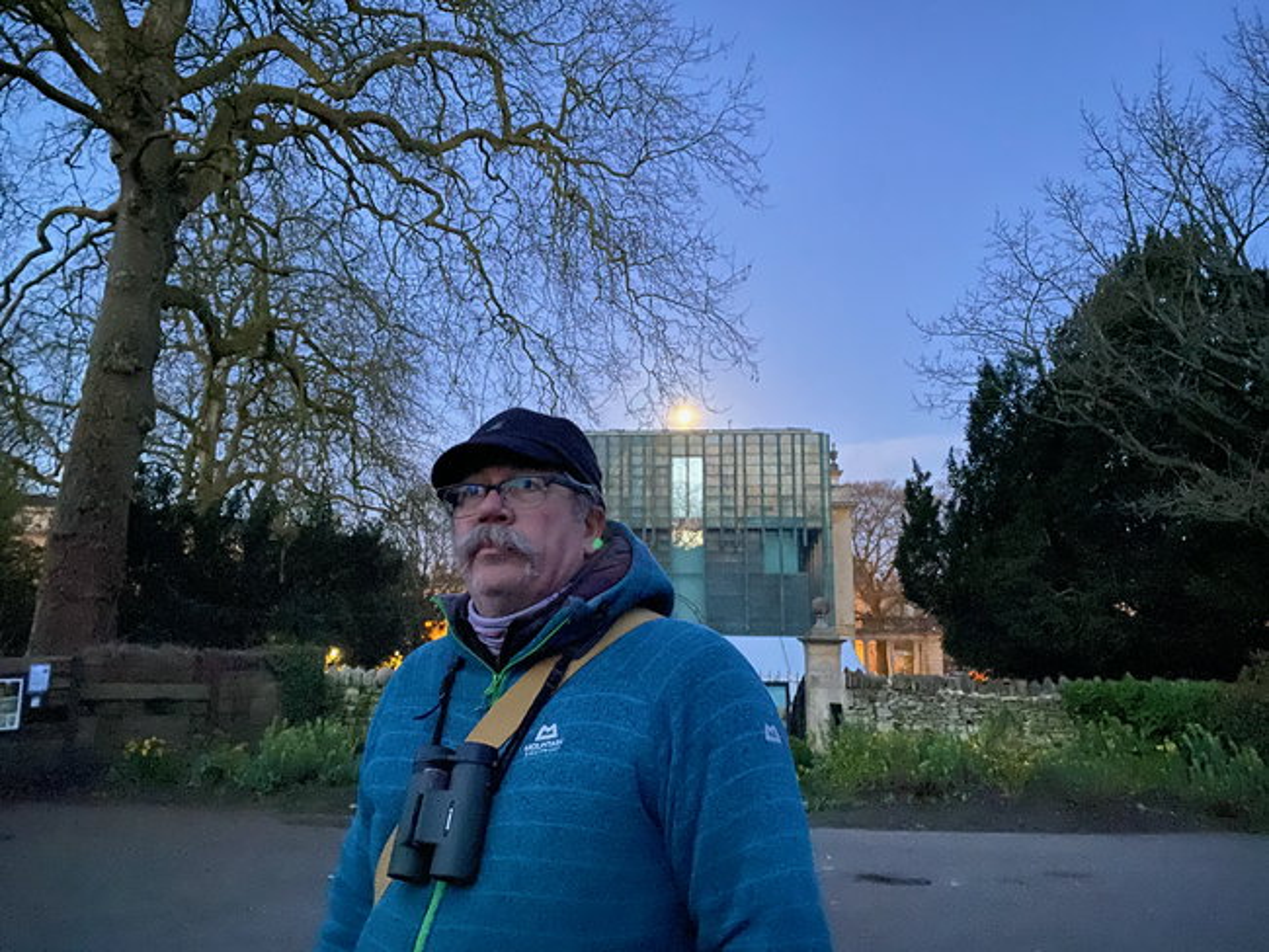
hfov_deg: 67.3
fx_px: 953
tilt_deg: +9.4
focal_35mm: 26
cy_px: 476
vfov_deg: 53.1
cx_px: 634
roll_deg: -0.2
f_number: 1.8
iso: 1000
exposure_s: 1/4
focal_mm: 4.25
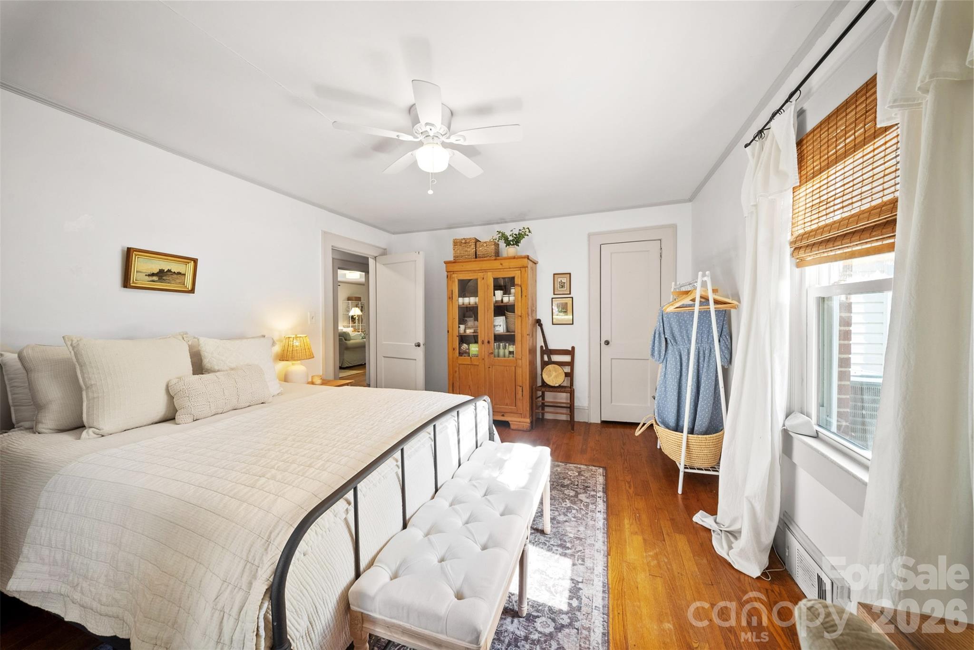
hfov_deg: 112.6
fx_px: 325
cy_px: 325
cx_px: 487
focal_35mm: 12
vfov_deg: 90.1
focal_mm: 12
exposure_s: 1/3
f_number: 9
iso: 250
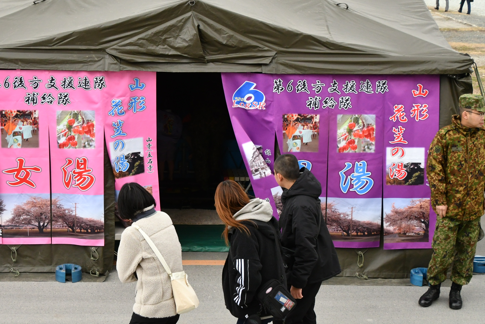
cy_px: 161
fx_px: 1078
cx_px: 197
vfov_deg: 17.1
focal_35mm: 80
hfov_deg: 25.3
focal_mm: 35
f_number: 8
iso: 1250
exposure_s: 1/1000
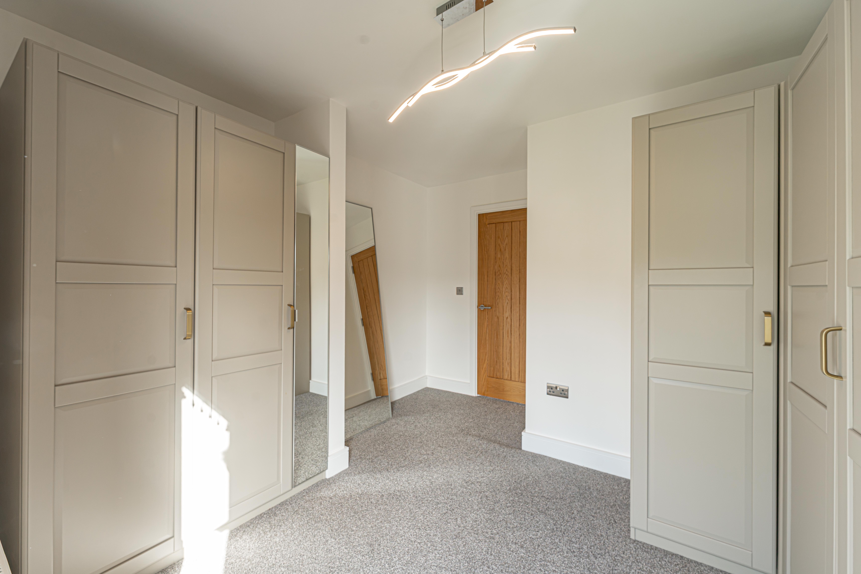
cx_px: 430
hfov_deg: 104.3
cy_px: 287
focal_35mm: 14
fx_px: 335
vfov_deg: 81.2
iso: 1000
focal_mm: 14
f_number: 8
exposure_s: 1/100
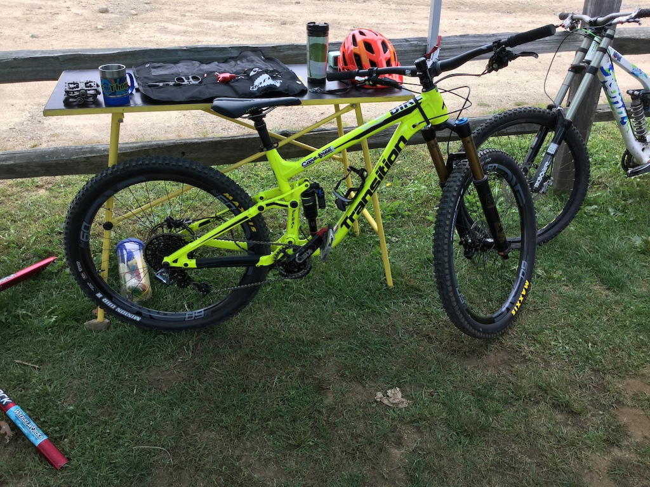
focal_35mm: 31
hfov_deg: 58.4
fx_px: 582
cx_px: 325
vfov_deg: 45.4
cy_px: 244
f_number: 2.4
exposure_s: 1/231
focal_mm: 3.3
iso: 25
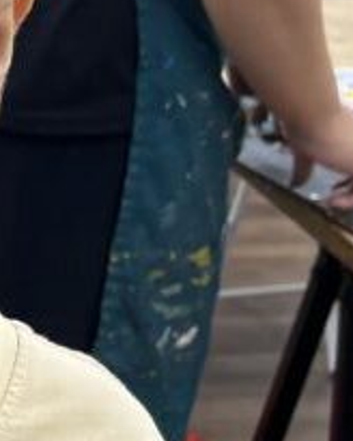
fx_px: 1619
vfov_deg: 15.1
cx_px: -263
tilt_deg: -29.2
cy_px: 490
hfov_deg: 11.6
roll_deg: -1.9
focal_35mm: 124
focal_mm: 5.1
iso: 80
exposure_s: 1/100
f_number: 1.6
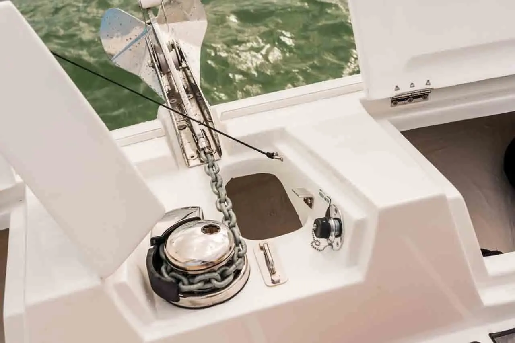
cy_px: 172
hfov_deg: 43.6
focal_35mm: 45
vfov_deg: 29.9
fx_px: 644
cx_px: 258
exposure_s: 1/200
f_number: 9
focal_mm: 45
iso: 100
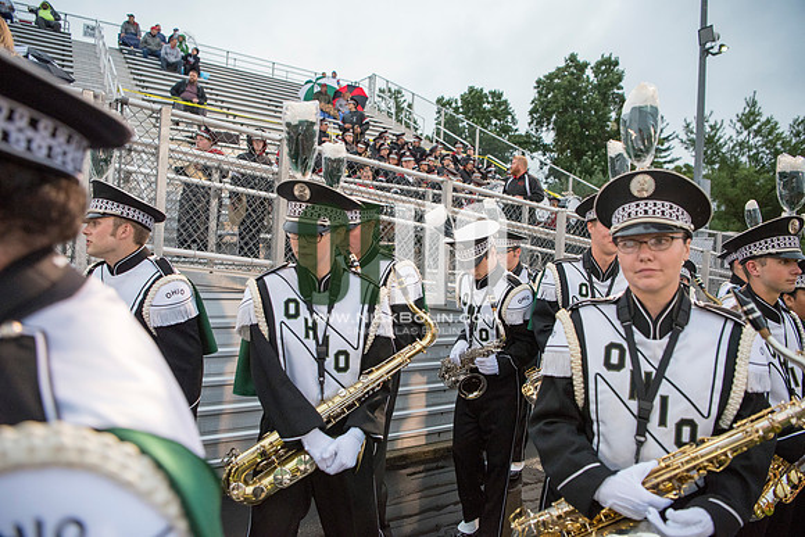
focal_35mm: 24
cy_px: 268
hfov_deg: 73.7
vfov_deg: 53.2
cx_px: 402
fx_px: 537
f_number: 3.2
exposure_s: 1/800
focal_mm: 24
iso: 2000
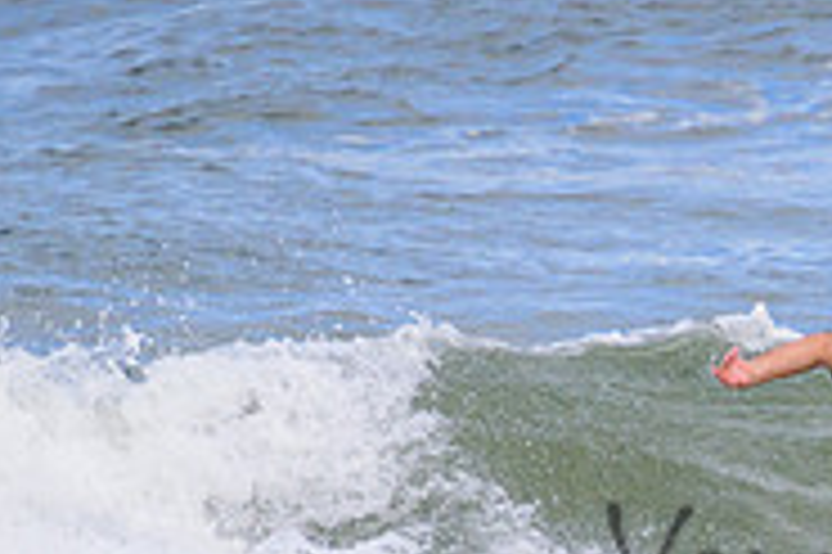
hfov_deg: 0.8
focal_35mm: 2512
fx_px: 58002
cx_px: 1070
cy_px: 534
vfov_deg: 0.5
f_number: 11
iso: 900
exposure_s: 1/2000
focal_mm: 800
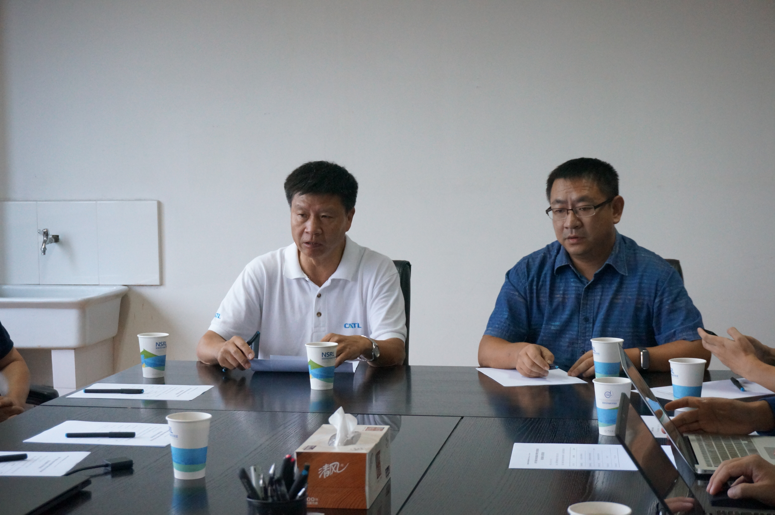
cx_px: 388
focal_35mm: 64
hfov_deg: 31.2
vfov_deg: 21.0
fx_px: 1387
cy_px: 258
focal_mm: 43
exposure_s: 1/160
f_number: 5.6
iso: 3200
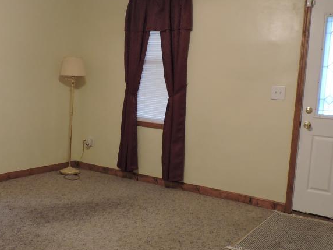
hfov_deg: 43.6
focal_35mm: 43
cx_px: 128
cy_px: 135
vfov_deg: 33.6
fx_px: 414
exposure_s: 1/30
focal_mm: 4.3
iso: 400
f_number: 3
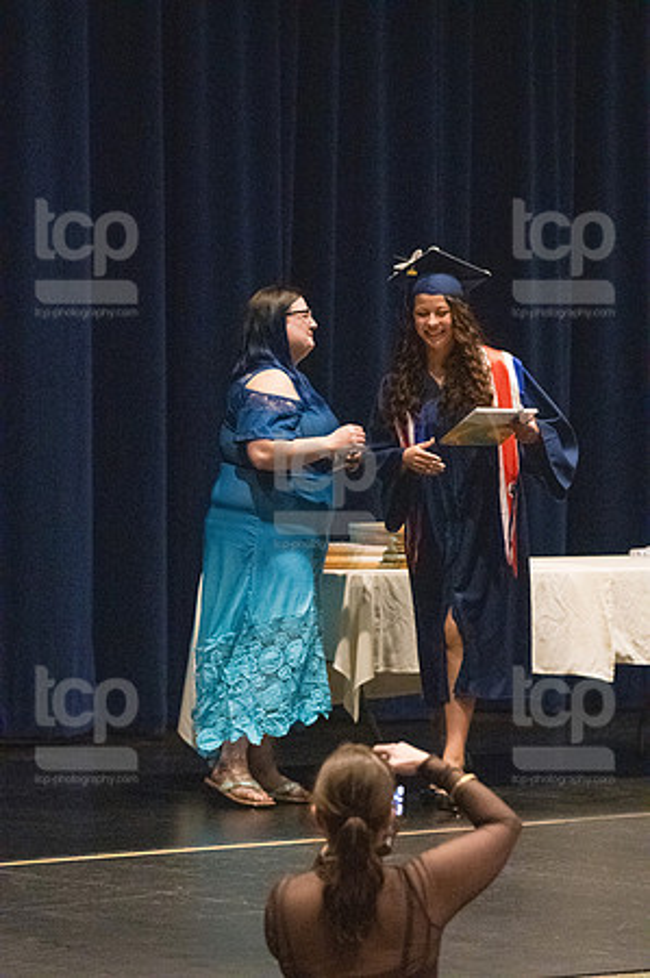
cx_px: 325
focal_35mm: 165
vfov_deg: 12.5
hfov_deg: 8.3
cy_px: 489
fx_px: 4479
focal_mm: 110
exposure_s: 1/400
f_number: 3.2
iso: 10000
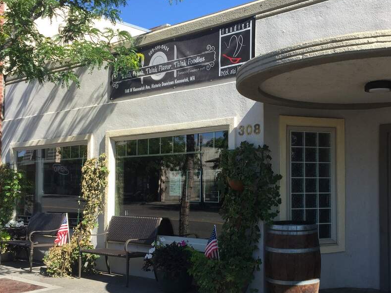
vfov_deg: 32.8
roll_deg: +0.6
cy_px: 170
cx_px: 246
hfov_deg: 42.6
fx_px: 497
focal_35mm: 44
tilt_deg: +1.5
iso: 32
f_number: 2.2
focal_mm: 4.15
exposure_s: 1/942
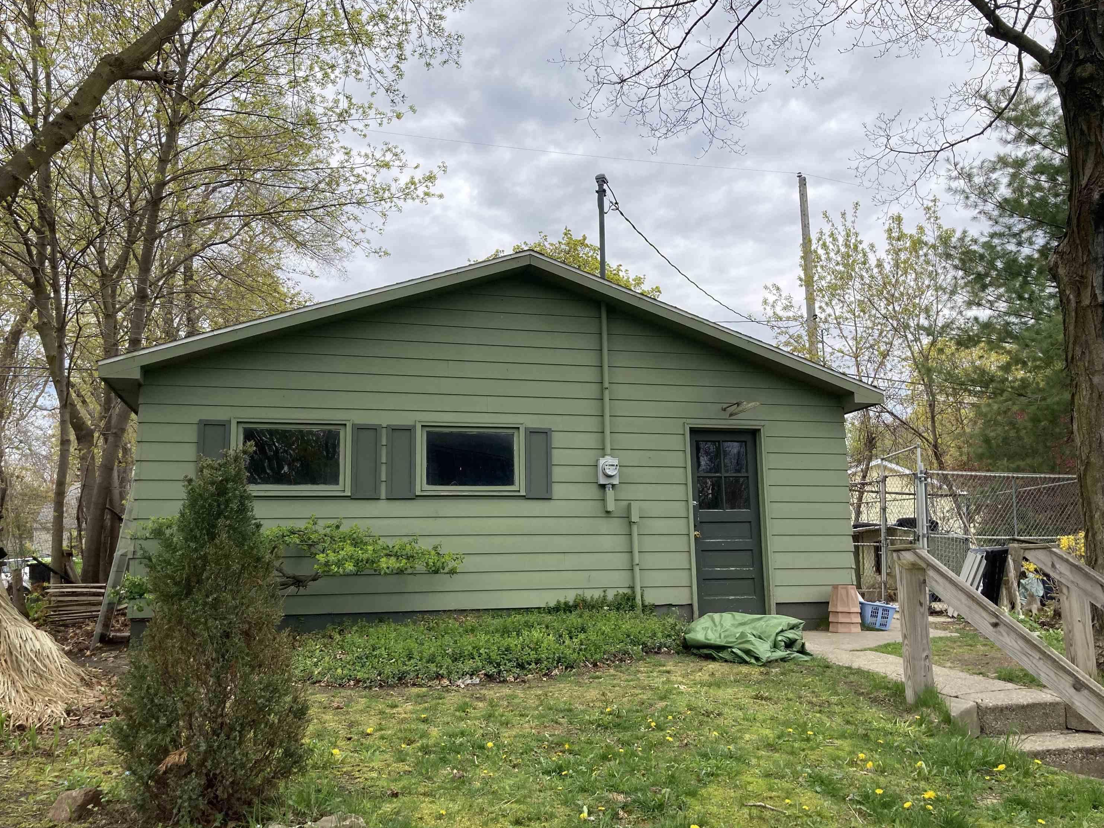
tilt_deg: +9.5
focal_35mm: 29
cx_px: 536
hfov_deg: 61.6
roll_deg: -0.2
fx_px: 925
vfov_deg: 48.2
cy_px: 425
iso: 20
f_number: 1.8
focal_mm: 3.99
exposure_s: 1/1621
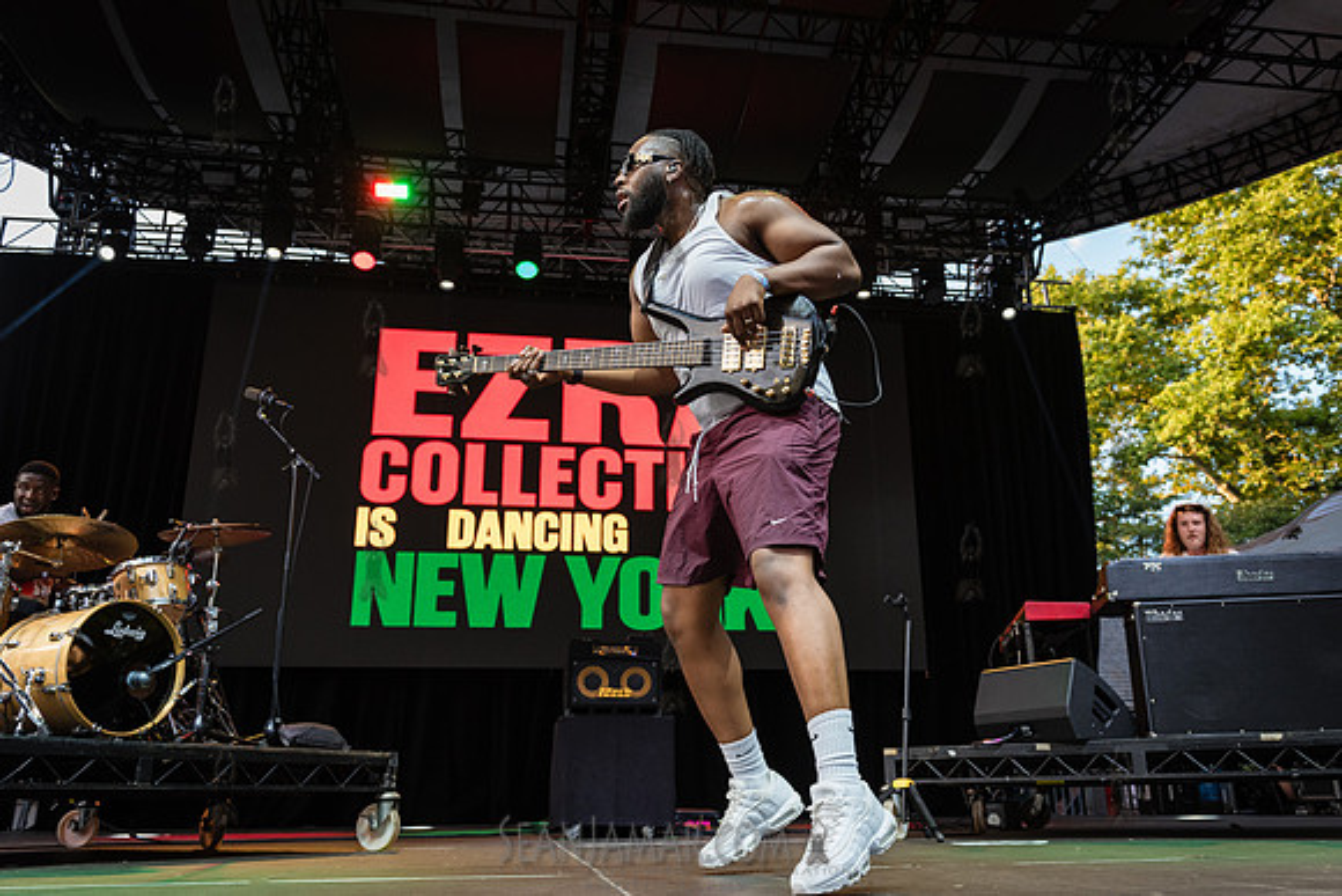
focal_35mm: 30
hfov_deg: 62.3
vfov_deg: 44.0
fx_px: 1109
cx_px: 710
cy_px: 445
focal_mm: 27
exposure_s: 1/320
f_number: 4
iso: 1000
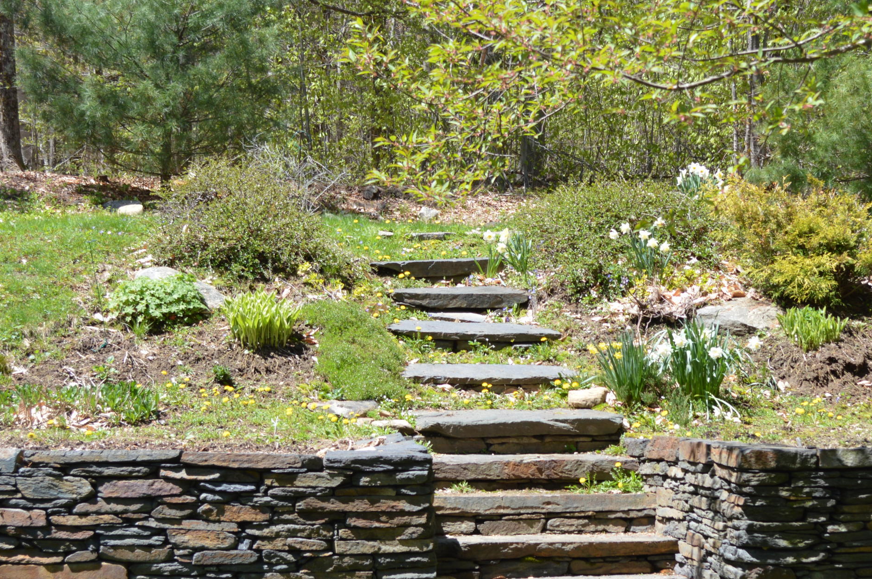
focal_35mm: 86
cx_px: 573
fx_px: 2081
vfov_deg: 15.9
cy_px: 317
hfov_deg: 23.6
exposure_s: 1/160
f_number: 6.3
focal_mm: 36
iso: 100
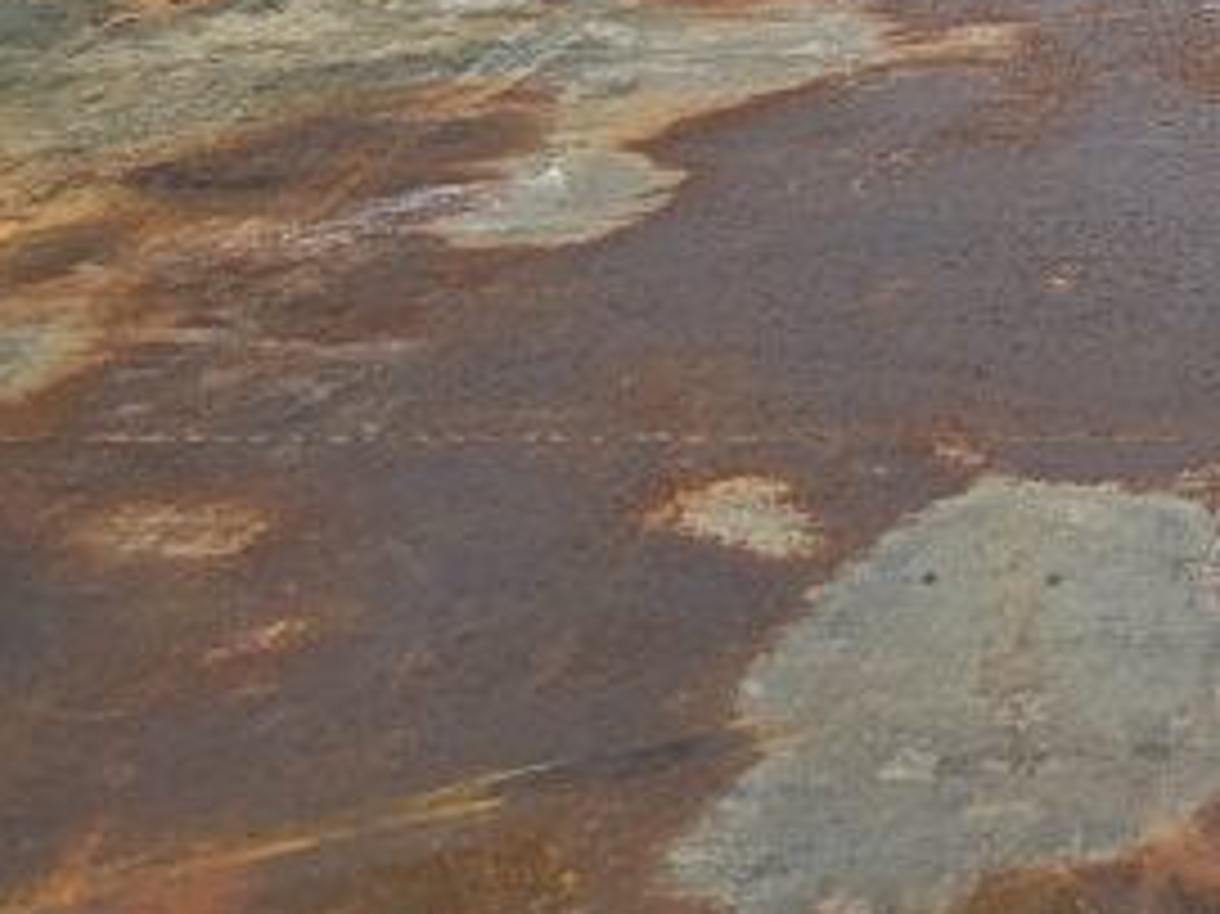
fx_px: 3382
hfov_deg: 18.4
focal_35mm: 96
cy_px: -756
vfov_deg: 13.7
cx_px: 1778
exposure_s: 1/1849
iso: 50
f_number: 1.8
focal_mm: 4.25
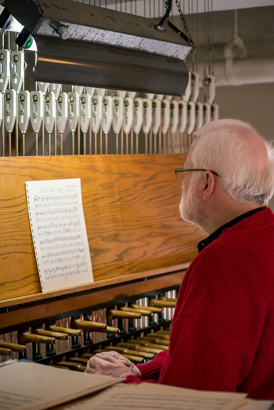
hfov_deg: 19.5
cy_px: 205
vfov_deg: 28.8
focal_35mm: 70
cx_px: 137
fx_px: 798
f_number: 4
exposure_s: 1/80
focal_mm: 70
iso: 900
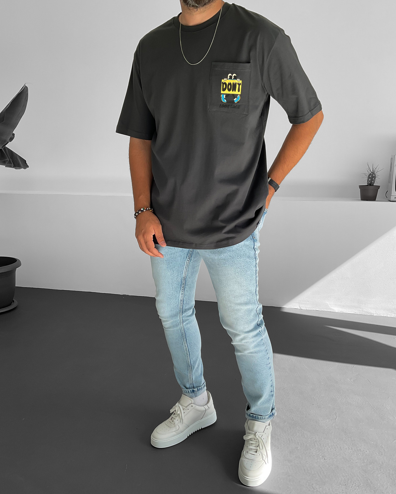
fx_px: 454
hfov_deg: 47.1
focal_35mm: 31
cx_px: 202
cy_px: 258
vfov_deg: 57.2
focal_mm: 3
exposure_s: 1/320
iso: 16
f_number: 1.8
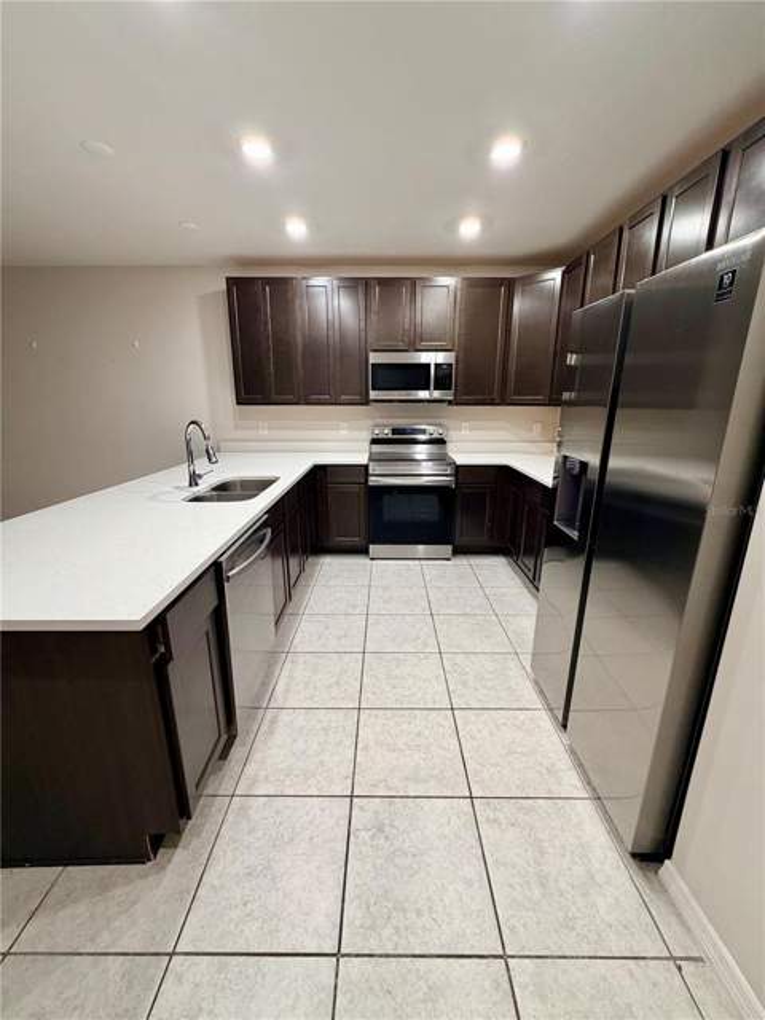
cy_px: 510
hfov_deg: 85.7
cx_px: 382
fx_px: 413
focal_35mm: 14
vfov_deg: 102.1
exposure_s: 1/60
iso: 250
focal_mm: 2.22
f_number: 2.2
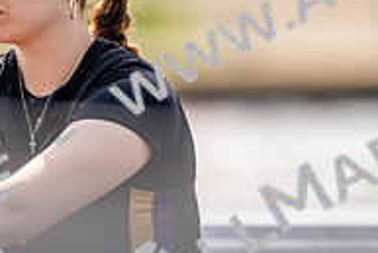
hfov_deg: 1.1
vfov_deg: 0.8
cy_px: 148
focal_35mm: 1801
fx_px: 18924
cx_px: -33
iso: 560
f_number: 4
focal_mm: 600
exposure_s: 1/2500
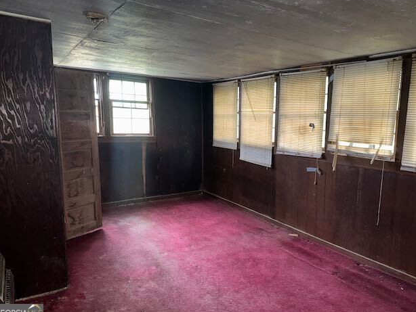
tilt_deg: -10.6
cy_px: 158
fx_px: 301
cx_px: 211
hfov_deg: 69.4
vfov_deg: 54.9
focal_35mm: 25
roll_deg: -0.7
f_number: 1.78
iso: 250
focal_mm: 6.76
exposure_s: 1/7
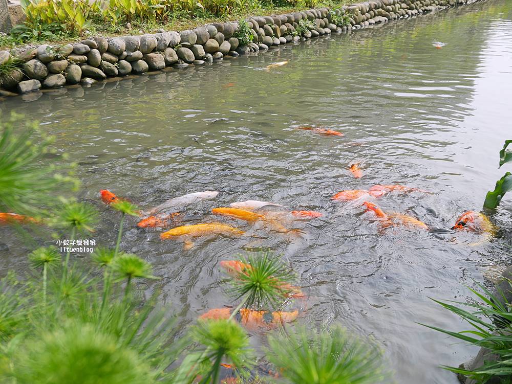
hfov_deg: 56.8
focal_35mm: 32
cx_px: 256
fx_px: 474
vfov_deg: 44.2
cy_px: 192
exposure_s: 1/500
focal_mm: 16
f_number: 5
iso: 200
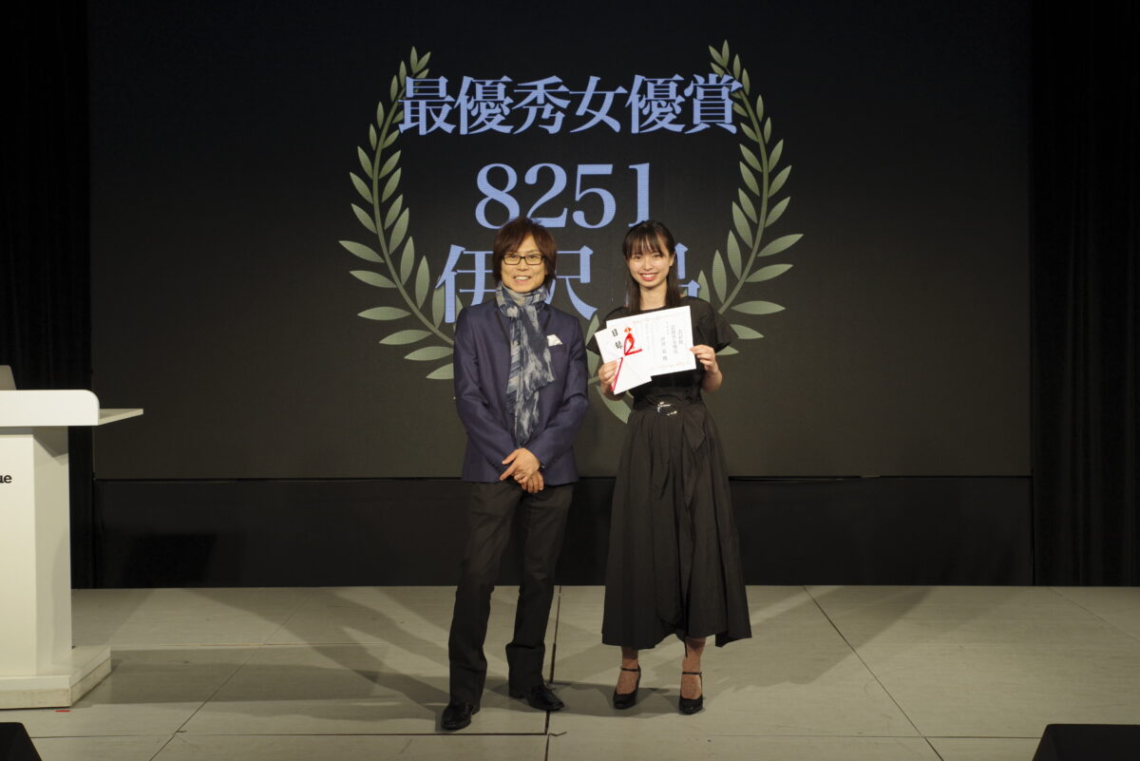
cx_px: 570
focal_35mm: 45
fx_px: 1425
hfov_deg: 43.6
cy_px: 380
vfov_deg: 29.9
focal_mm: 45
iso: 1600
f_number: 8
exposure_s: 1/200
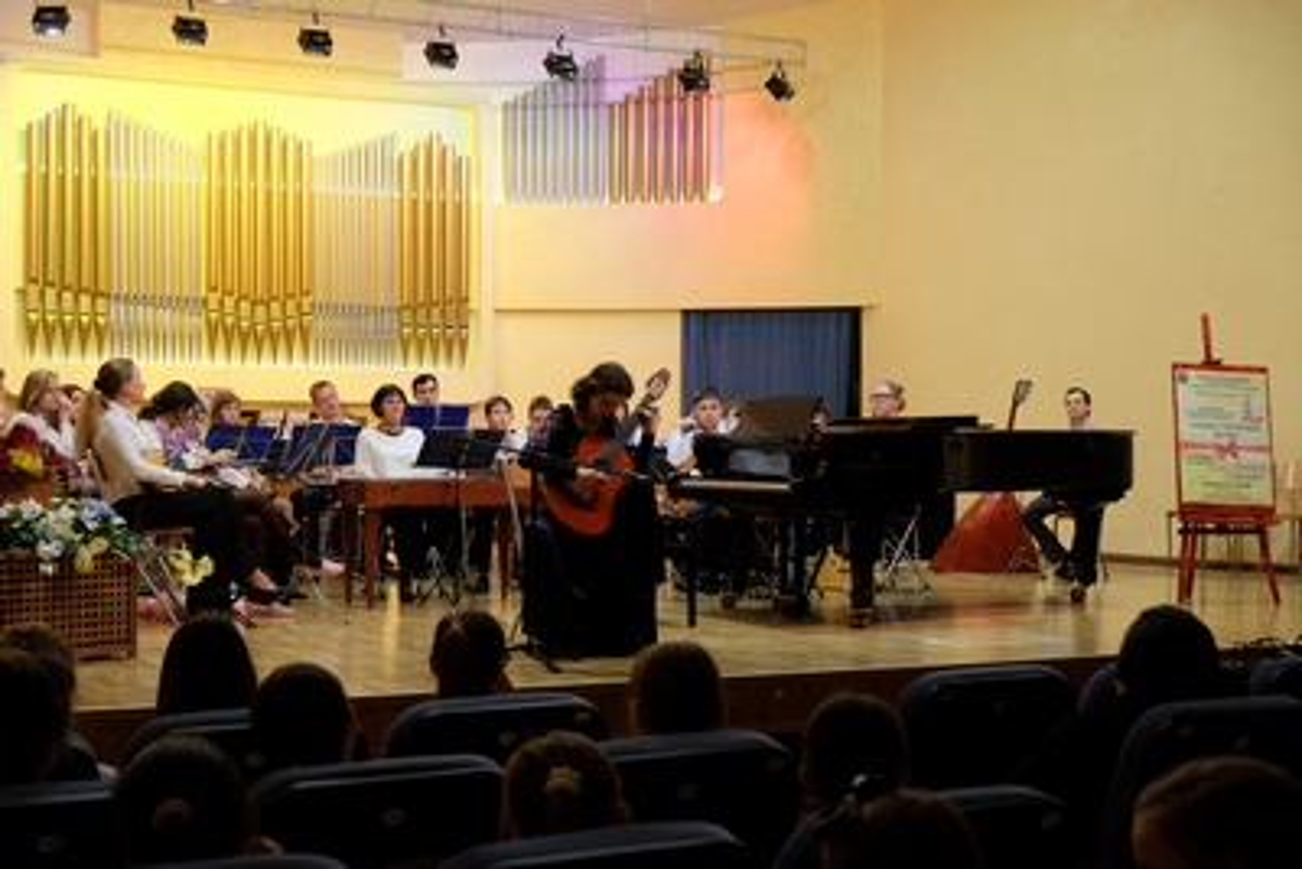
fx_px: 2026
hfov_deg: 35.6
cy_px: 434
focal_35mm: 56
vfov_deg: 24.2
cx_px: 651
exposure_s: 1/60
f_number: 4
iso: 1600
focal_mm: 37.4
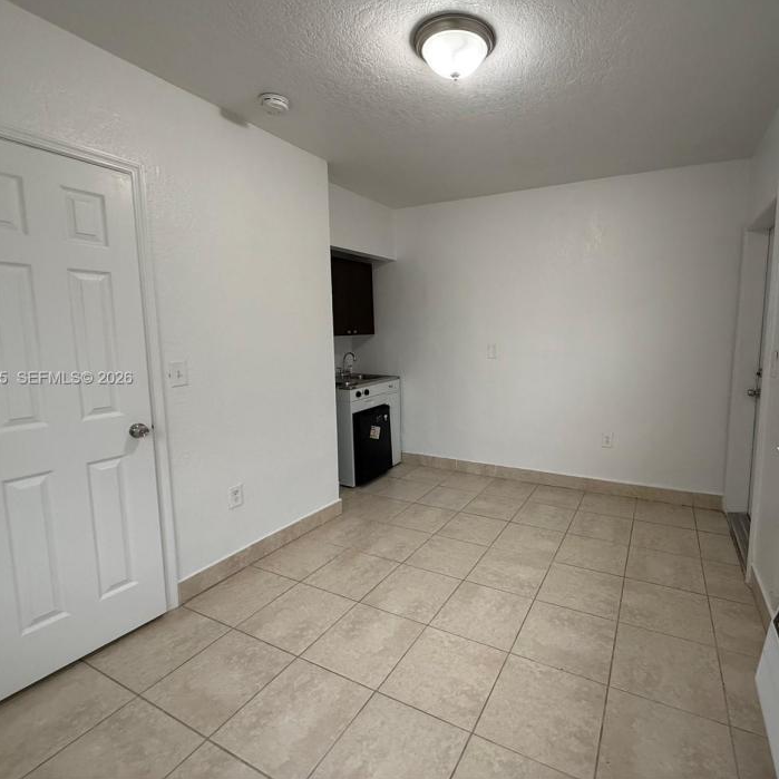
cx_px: 459
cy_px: 379
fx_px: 433
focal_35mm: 17
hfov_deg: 83.2
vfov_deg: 83.9
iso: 320
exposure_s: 1/120
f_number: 2.2
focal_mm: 2.22
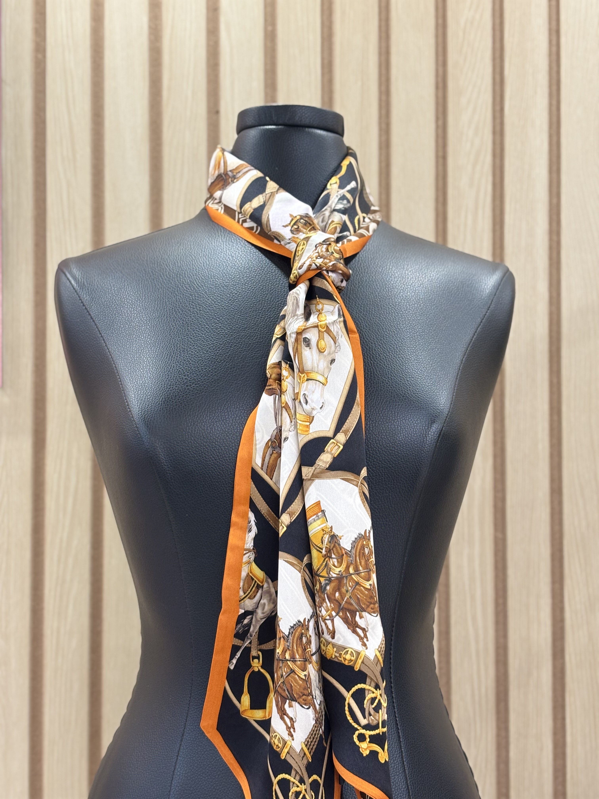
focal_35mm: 52
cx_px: 300
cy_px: 400
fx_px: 1200
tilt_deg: +1.2
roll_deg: -0.1
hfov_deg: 28.0
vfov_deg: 36.8
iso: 80
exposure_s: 1/60
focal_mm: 5.96
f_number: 1.6
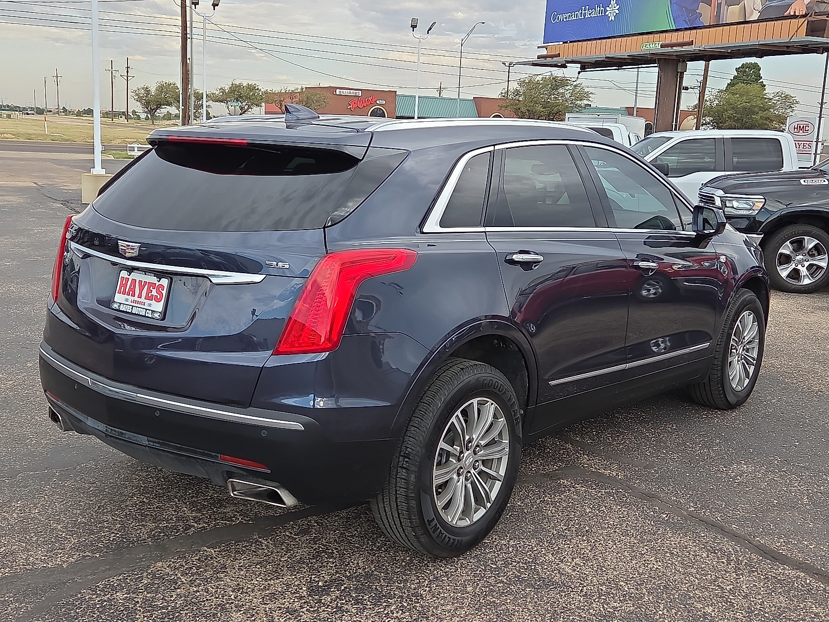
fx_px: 934
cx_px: 414
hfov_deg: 47.9
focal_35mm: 39
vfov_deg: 36.8
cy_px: 311
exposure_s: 1/256
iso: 25
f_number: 1.8
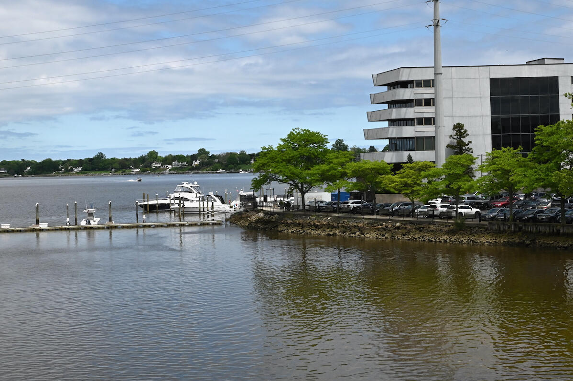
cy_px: 143
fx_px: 1098
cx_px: 318
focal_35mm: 69
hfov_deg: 29.2
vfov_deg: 19.7
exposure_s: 1/1250
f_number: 18
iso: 1250
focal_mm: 45
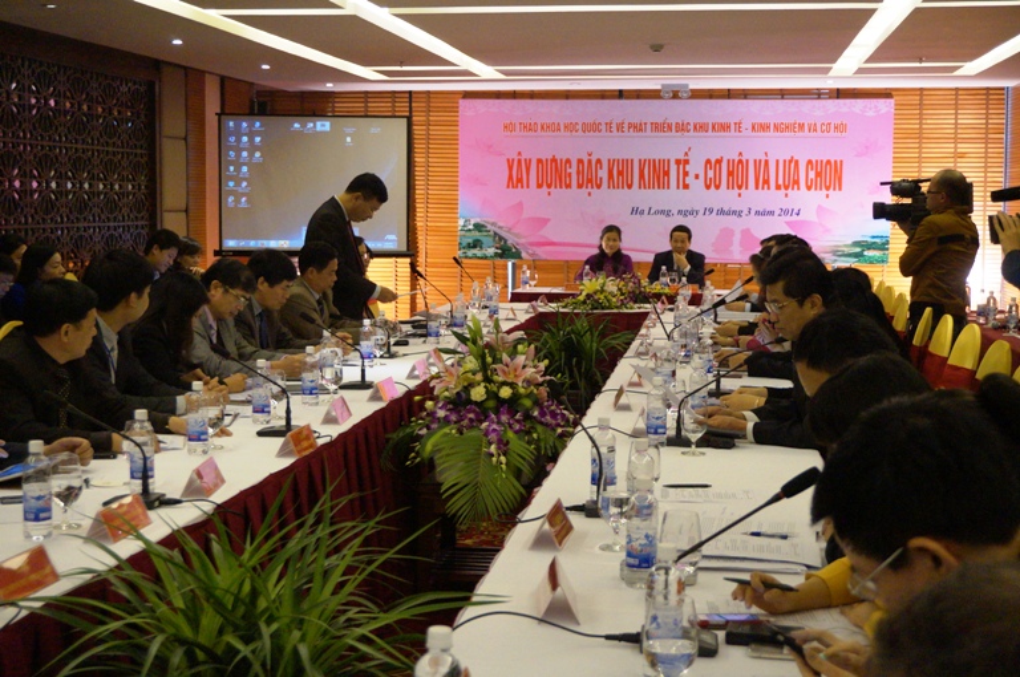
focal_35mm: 56
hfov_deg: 36.0
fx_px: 1570
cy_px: 338
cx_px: 510
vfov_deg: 24.3
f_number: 5.6
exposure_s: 1/160
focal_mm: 37
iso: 3200
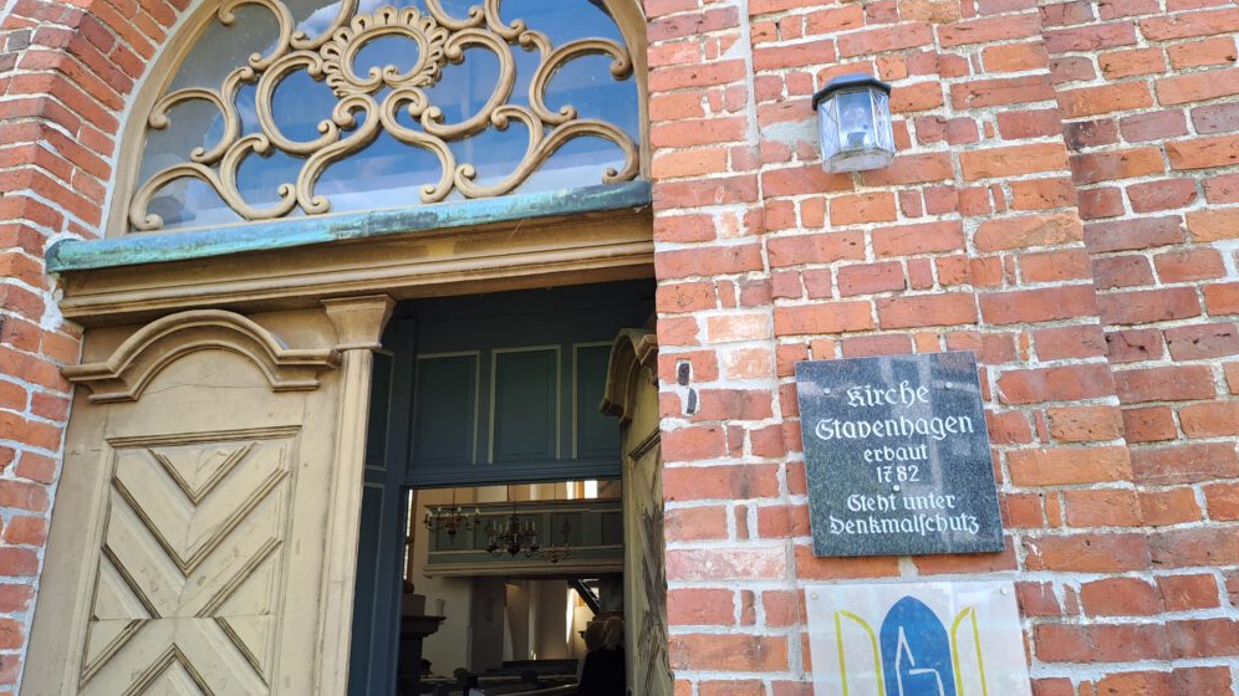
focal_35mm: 28
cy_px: 333
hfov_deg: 67.9
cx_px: 613
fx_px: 920
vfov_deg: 41.5
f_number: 1.8
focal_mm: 4.65
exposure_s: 1/100
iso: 32
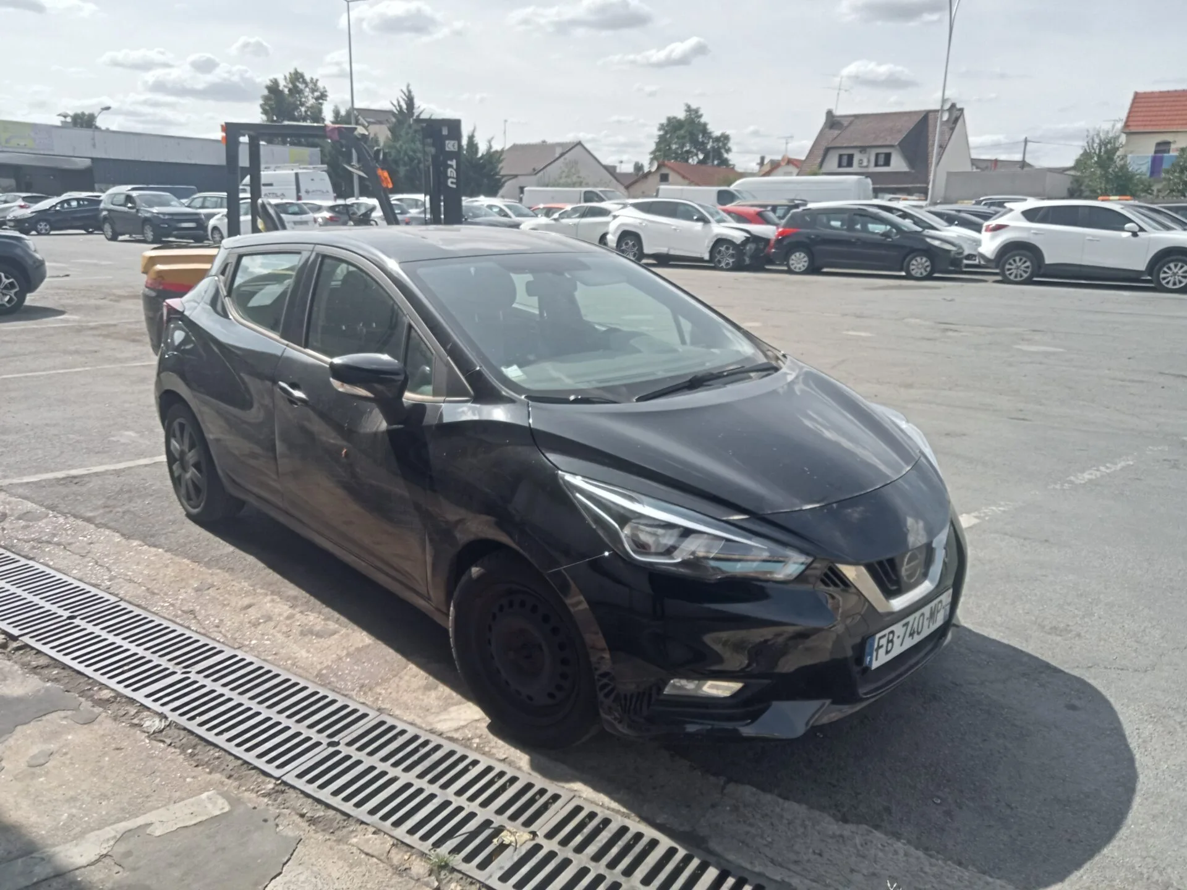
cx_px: 594
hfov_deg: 63.4
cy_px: 445
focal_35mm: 28
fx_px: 960
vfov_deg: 49.7
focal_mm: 3.46
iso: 100
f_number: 2.2
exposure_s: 1/881
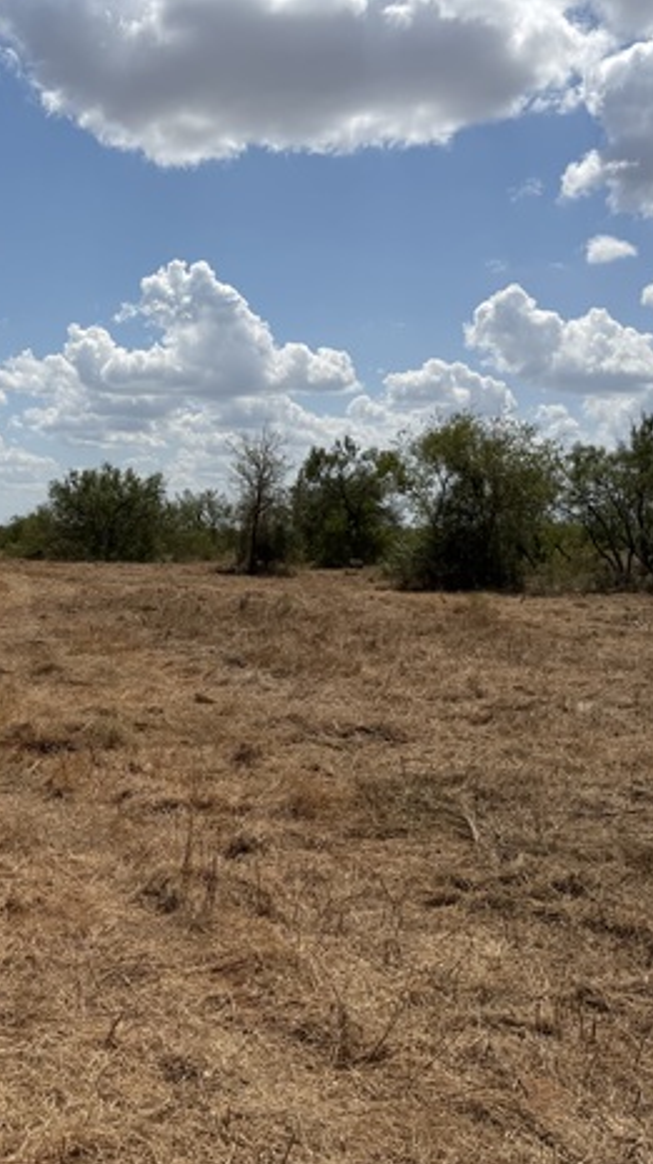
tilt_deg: -4.2
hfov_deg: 31.9
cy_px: 598
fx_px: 1110
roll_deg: -0.3
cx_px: 125
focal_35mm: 36
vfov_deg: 55.3
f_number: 1.78
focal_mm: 6.76
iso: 80
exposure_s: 1/10309
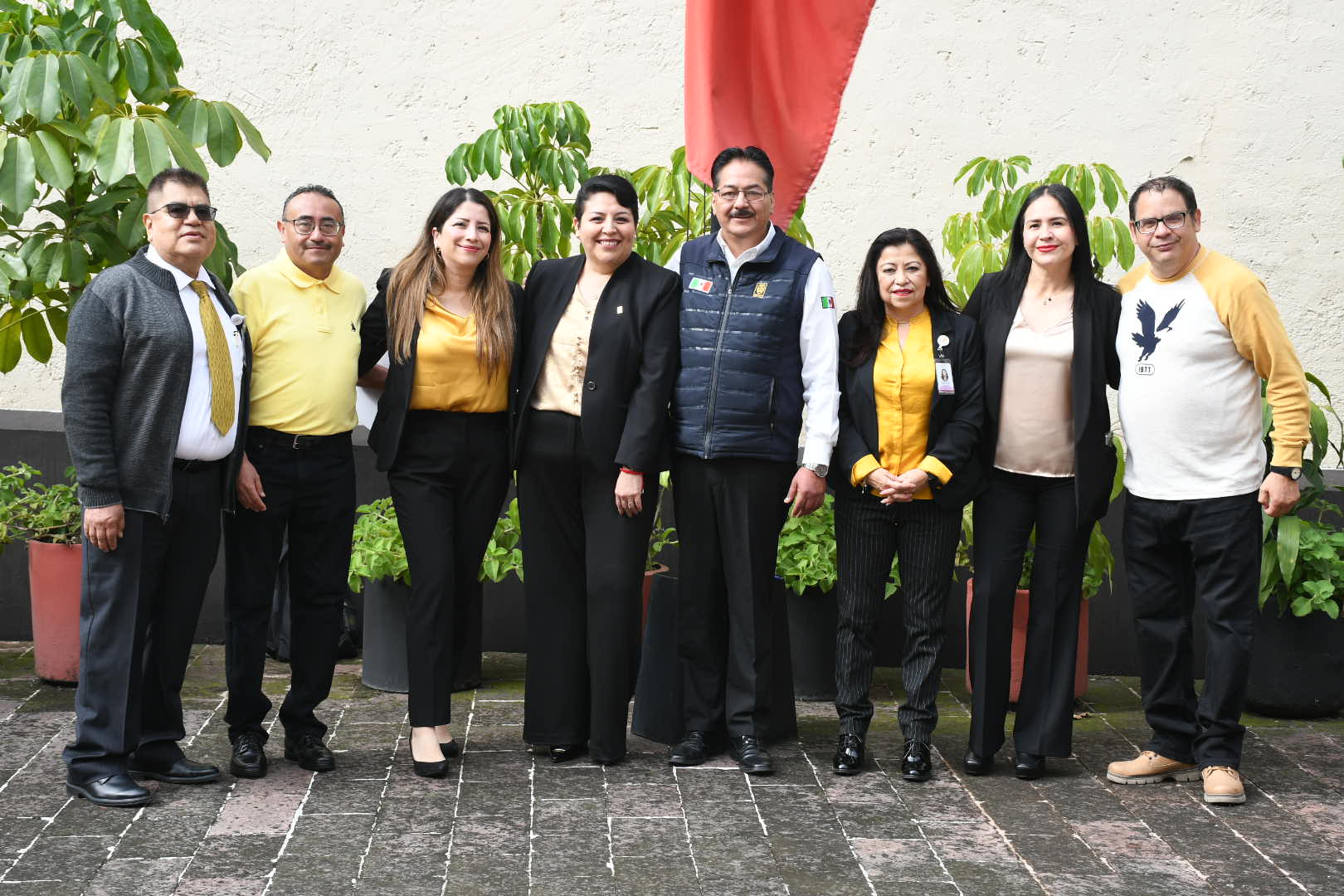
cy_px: 448
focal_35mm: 63
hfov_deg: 31.9
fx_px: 2352
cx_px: 672
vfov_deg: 21.6
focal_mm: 42
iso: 125
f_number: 7.1
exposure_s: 1/125
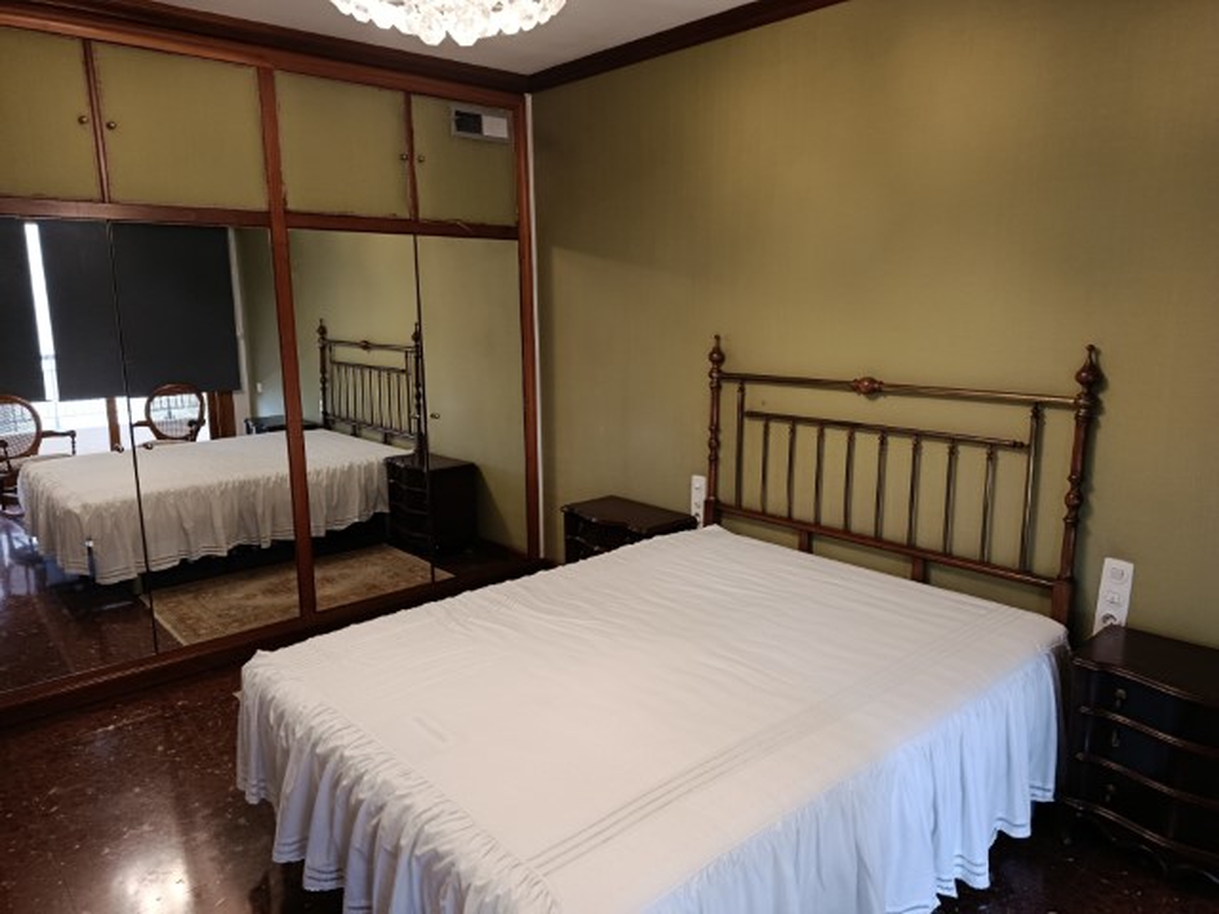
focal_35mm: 24
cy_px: 457
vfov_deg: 56.8
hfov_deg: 71.6
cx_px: 610
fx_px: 845
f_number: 1.7
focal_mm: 5.24
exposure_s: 1/25
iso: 1173
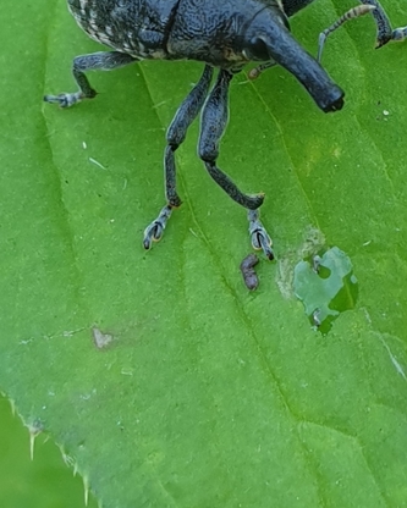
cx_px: 188
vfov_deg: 45.5
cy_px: 139
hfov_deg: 38.2
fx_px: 587
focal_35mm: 39
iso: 50
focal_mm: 4.3
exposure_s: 1/60
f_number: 2.4
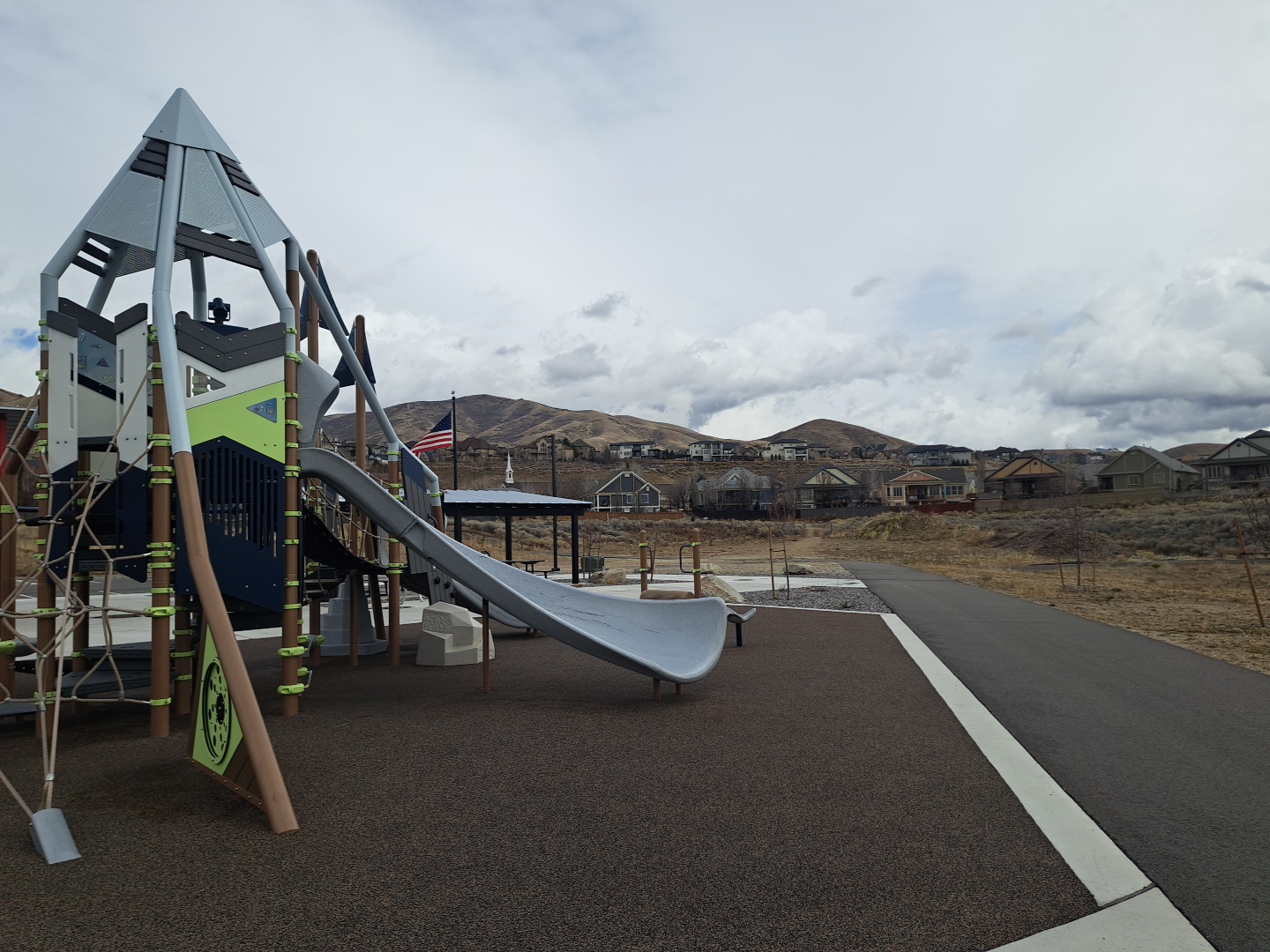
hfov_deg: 71.6
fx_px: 881
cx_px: 635
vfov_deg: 56.8
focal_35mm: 24
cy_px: 476
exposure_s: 1/1543
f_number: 1.8
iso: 50
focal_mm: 5.23
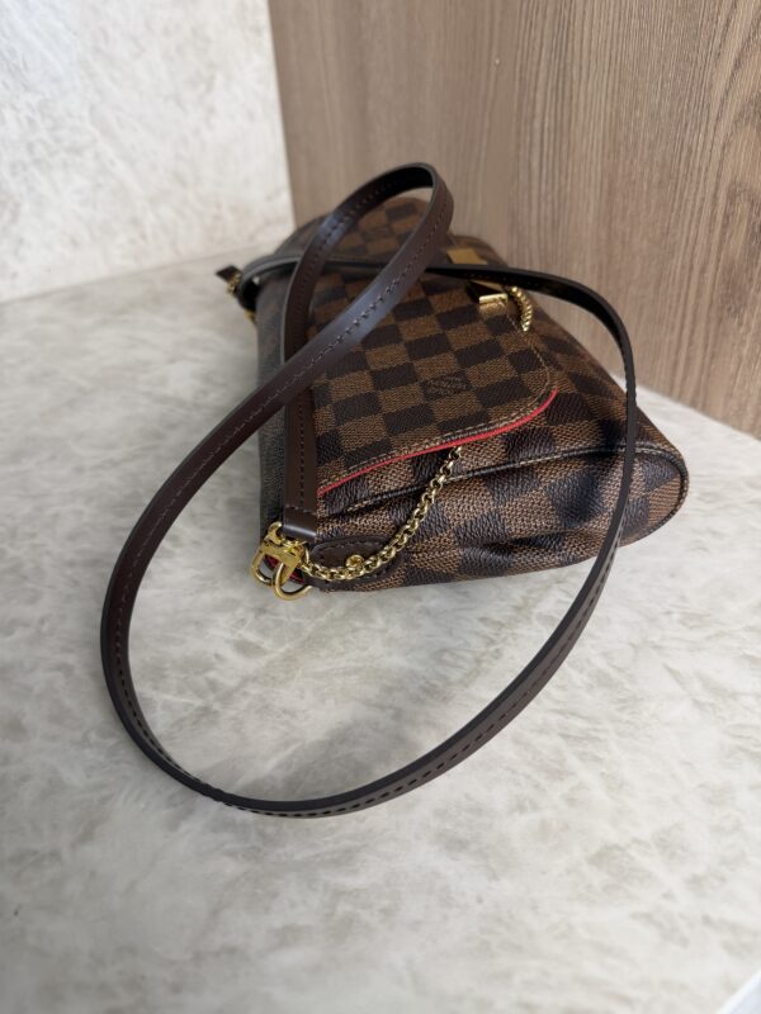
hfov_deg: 56.8
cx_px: 380
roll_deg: +3.3
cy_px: 507
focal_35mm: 24
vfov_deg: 71.6
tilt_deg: -36.0
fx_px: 703
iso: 125
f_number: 1.78
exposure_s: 1/120
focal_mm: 6.76
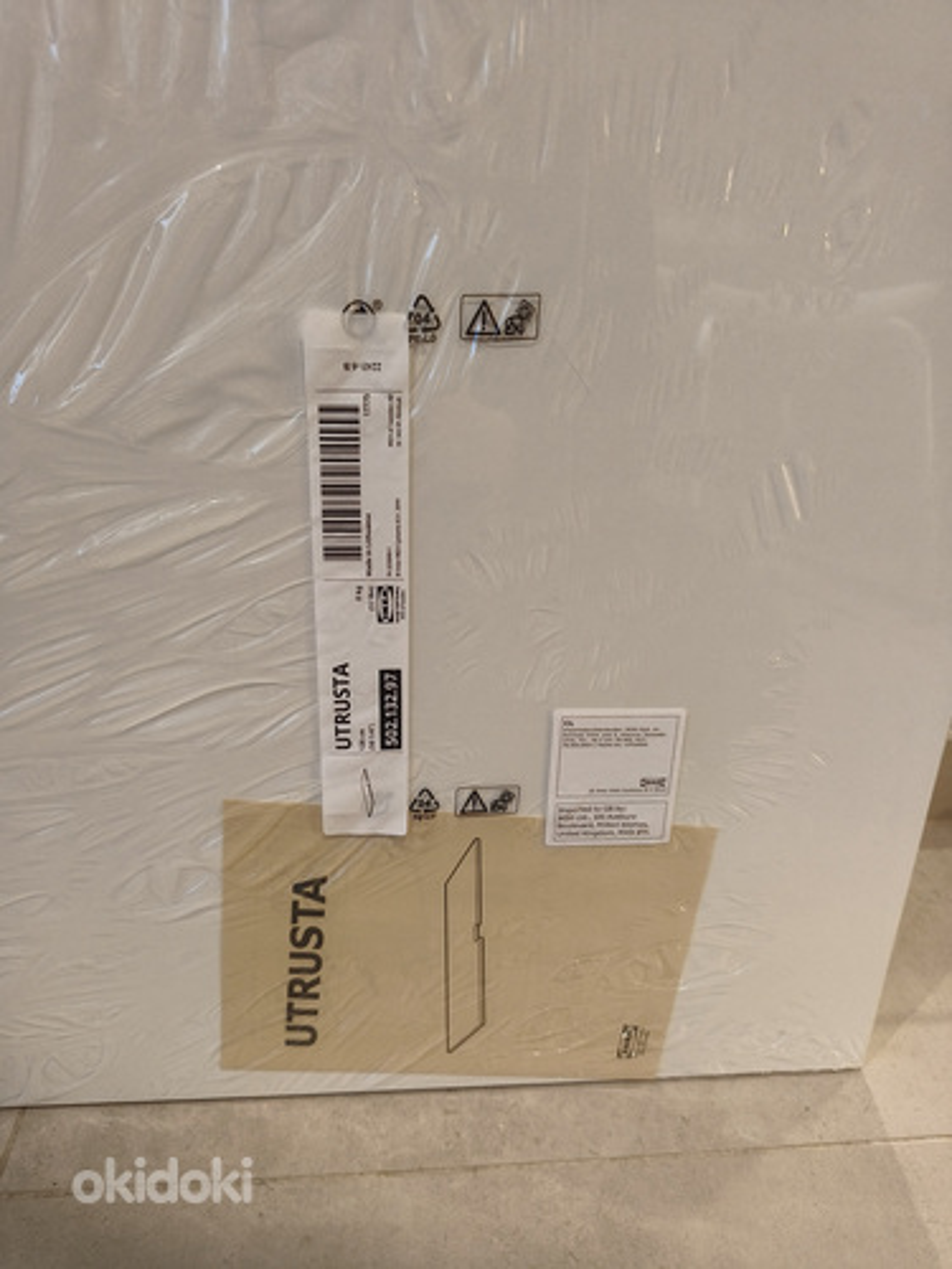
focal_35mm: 23
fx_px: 843
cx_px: 476
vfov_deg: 73.9
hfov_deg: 58.9
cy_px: 634
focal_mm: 5.56
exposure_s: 1/33.3
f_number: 1.88
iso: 401
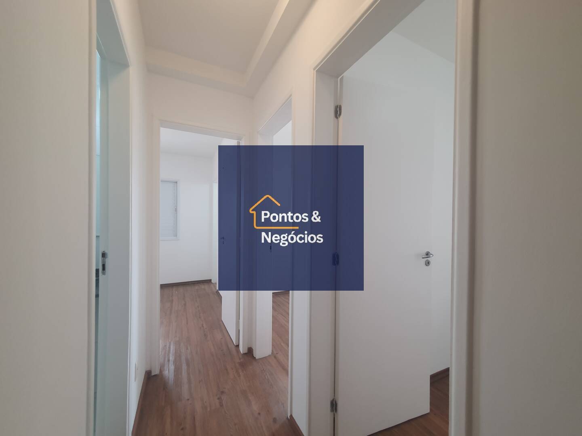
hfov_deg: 106.2
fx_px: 219
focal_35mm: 13
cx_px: 291
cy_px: 218
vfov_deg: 89.9
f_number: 2.2
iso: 64
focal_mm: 1.8
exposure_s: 1/60
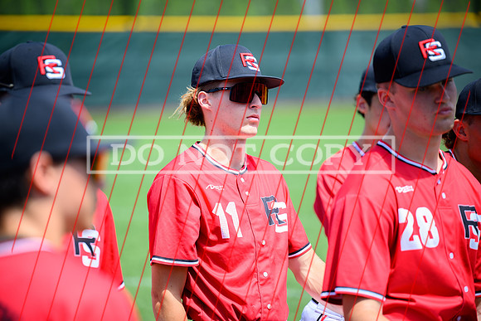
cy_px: 160
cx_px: 240
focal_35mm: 185
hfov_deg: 11.1
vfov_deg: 7.4
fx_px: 2472
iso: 64
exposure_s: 1/400
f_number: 2.8
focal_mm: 185
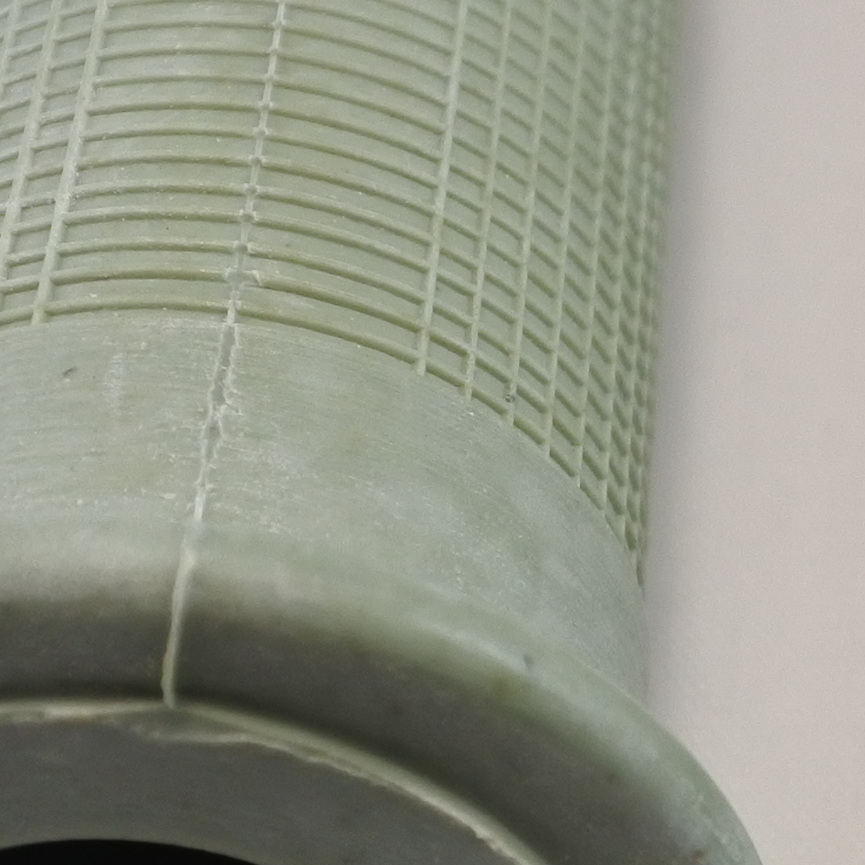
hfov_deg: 11.3
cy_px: 243
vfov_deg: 11.4
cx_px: 883
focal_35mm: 153
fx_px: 4325
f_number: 3.8
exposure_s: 1/200
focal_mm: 12.3
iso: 400
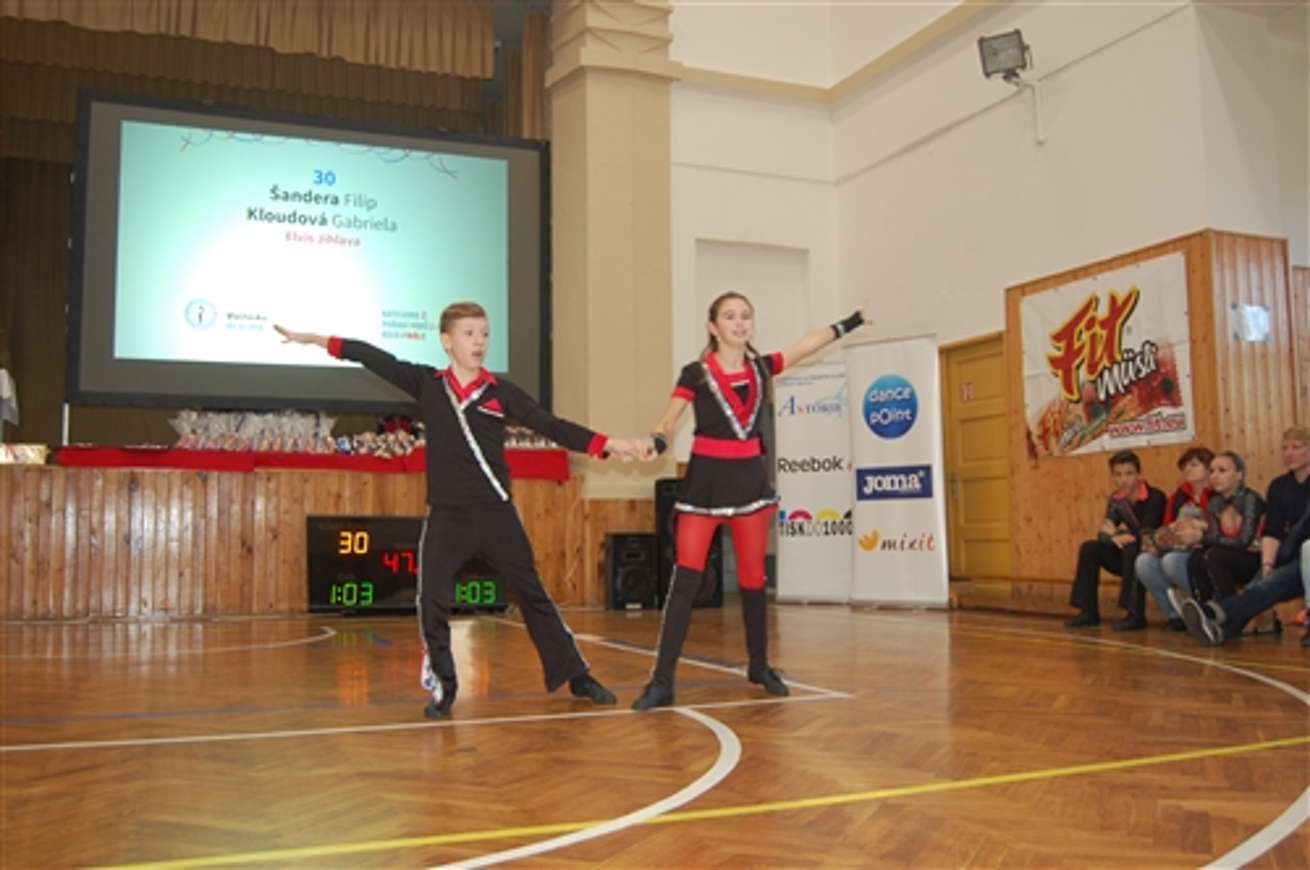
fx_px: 1199
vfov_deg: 39.9
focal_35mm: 33
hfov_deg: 57.3
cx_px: 655
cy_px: 435
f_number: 3.8
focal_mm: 22
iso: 400
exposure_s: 1/60
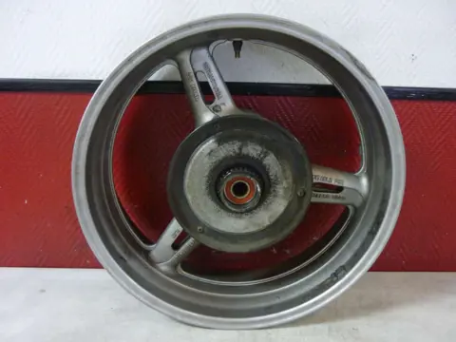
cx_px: 228
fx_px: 435
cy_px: 171
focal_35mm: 33
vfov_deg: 42.9
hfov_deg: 55.4
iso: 400
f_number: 2.8
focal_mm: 5.5
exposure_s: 1/8
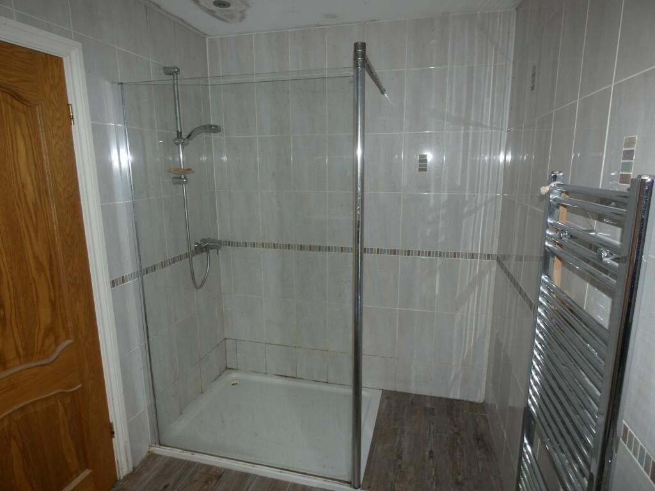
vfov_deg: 66.0
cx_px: 328
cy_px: 246
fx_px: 378
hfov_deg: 81.7
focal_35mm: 20
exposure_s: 1/60
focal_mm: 3.6
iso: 80
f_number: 2.8
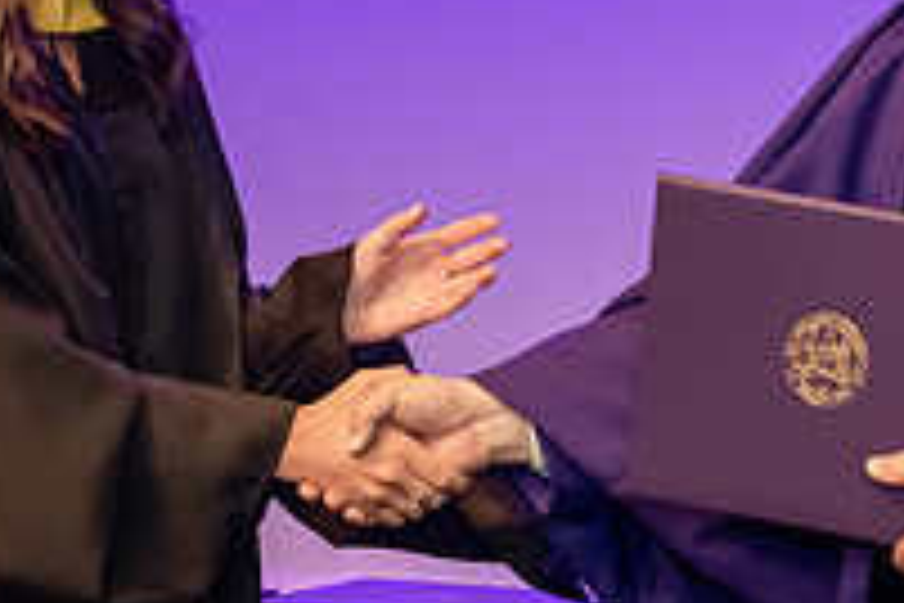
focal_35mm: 202
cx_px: 630
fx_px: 5072
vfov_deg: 6.8
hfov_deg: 10.2
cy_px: 52
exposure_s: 1/200
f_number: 4
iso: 3200
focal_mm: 70
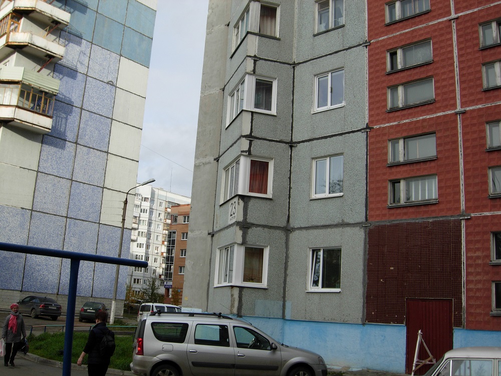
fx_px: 521
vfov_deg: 39.7
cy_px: 188
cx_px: 250
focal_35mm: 36
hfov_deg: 51.4
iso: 50
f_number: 5.4
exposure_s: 1/222
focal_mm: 7.5
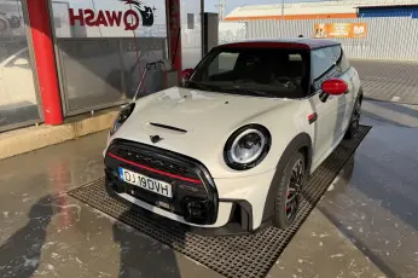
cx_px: 214
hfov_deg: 69.4
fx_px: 302
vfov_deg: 49.3
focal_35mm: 26
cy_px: 118
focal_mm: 6.76
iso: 80
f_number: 1.78
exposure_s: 1/3279
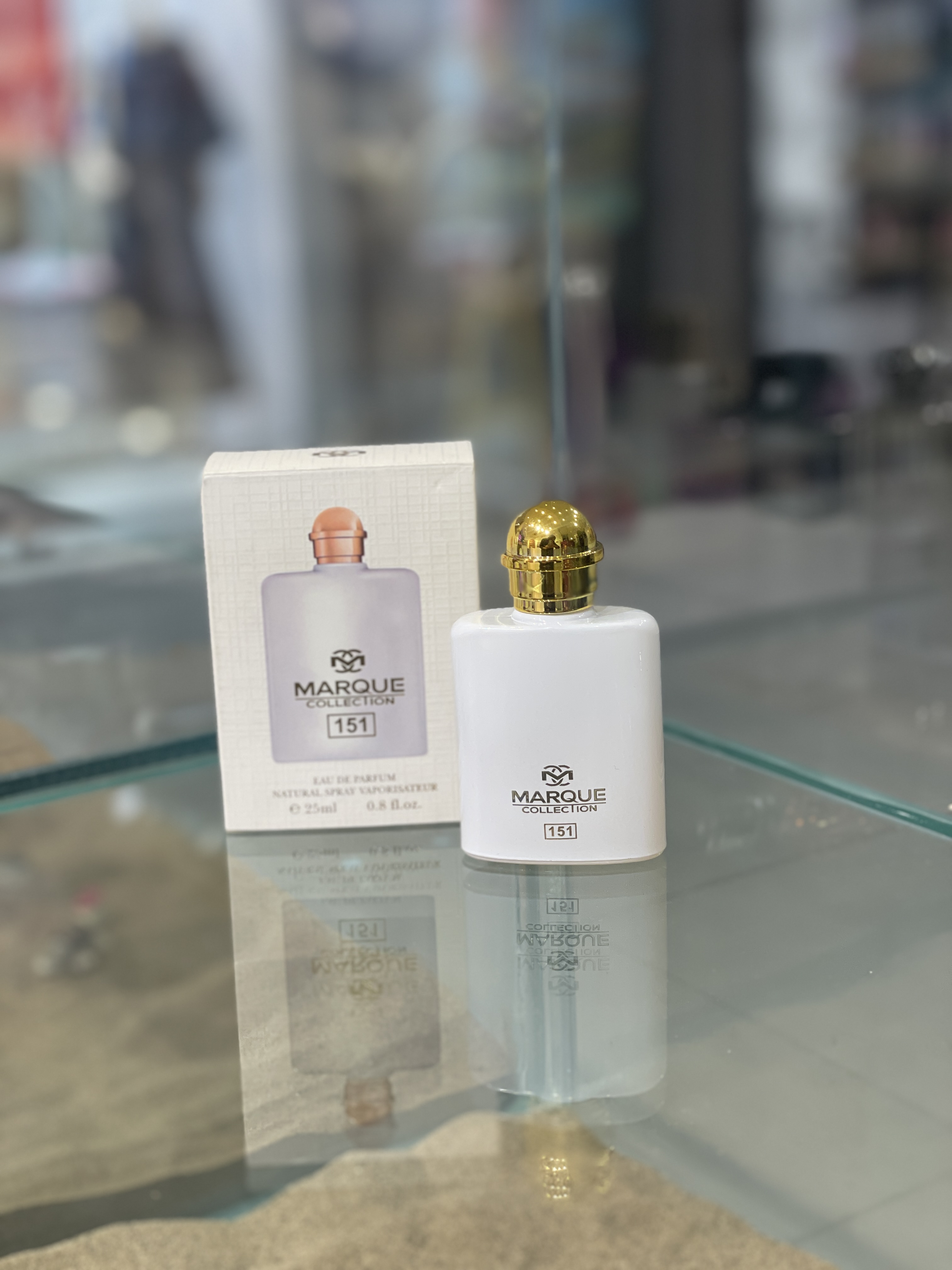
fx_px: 1907
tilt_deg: -14.2
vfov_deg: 36.8
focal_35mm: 52
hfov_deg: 28.0
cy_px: 635
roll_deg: +2.7
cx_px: 476
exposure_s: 1/100
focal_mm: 6
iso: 80
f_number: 2
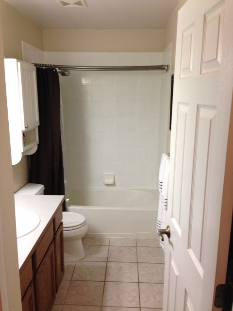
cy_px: 156
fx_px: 296
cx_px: 116
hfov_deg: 42.9
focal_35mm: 33
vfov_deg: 55.4
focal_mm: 4.12
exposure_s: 1/20
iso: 64
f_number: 2.4
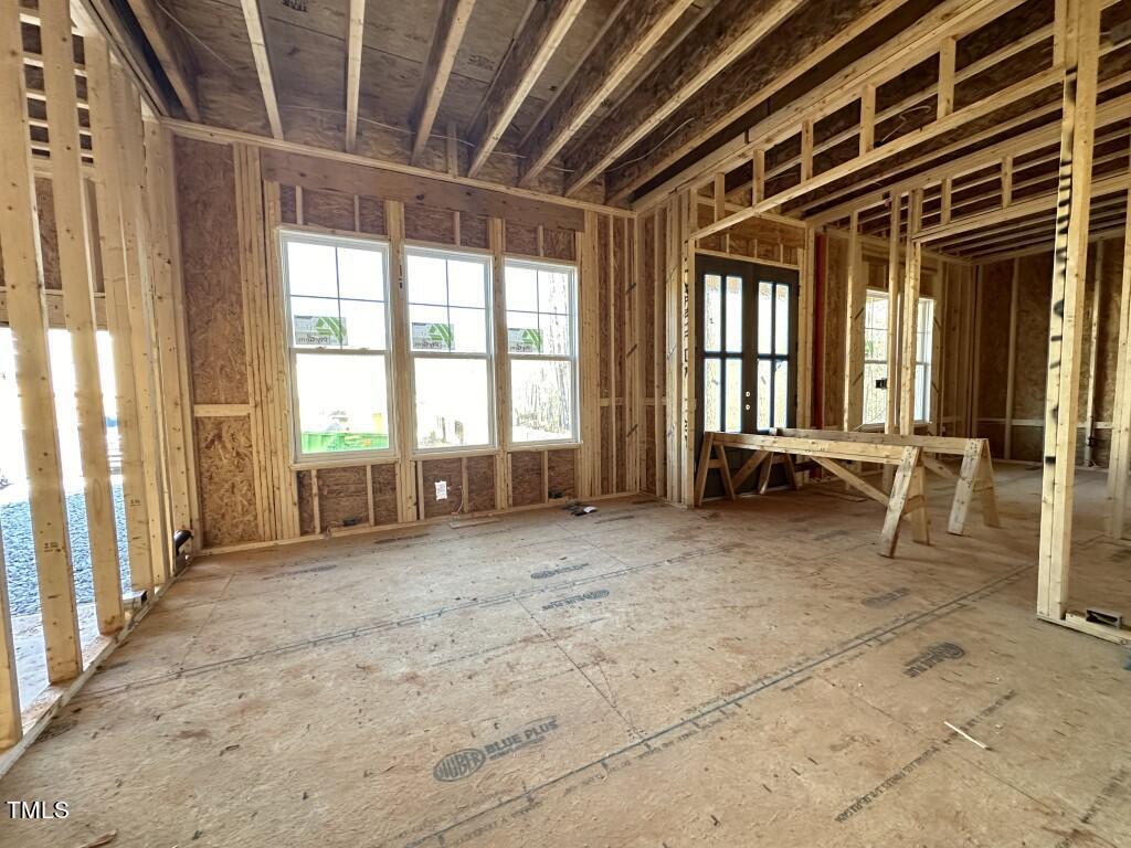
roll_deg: +0.7
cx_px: 566
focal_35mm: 14
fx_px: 457
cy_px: 424
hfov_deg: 102.1
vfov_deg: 85.7
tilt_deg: -4.1
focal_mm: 2.22
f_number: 2.2
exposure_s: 1/67
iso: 320
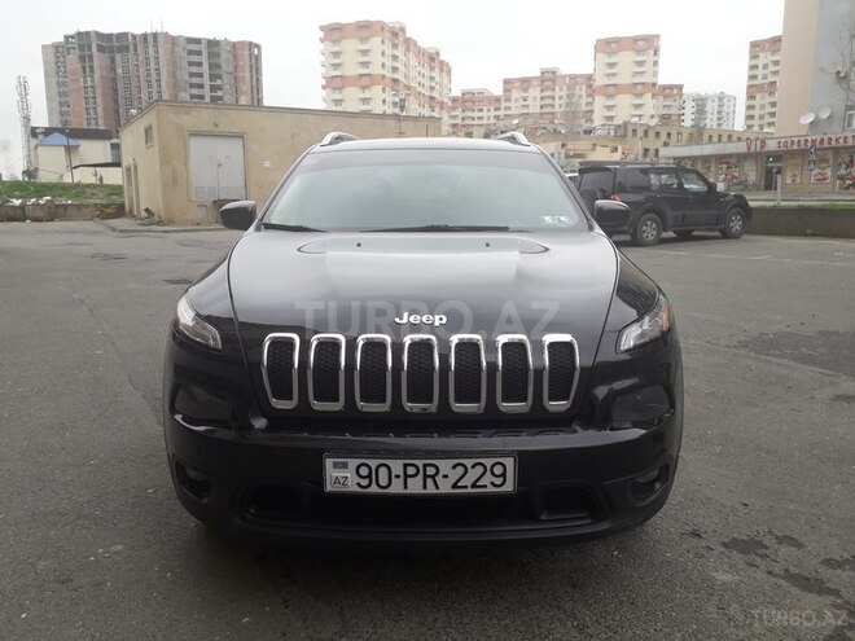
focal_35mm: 27
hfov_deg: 65.3
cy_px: 320
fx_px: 667
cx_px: 428
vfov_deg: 51.4
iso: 40
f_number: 1.9
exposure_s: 1/256
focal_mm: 3.6
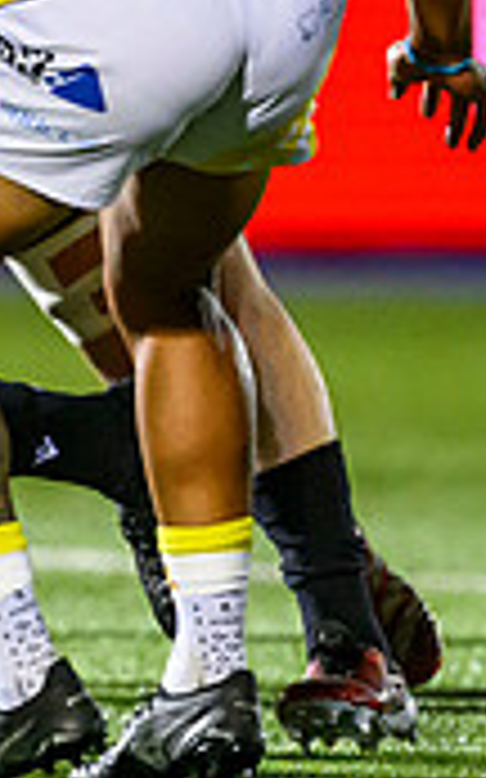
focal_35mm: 1910
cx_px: -277
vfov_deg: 1.1
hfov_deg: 0.7
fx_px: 40511
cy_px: 203
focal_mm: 400
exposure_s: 1/1600
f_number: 2.8
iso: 8000
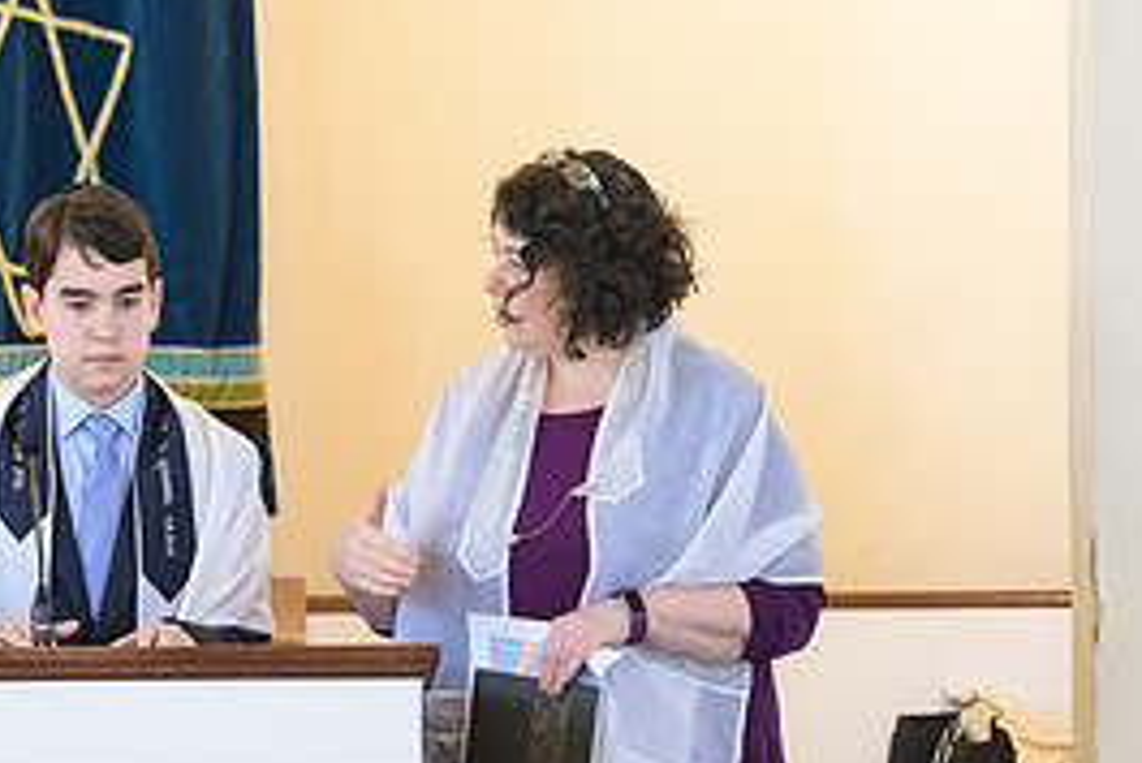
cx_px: 73
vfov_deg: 3.2
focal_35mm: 437
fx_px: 13870
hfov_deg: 4.7
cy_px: 373
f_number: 3.2
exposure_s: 1/125
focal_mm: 200
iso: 1250
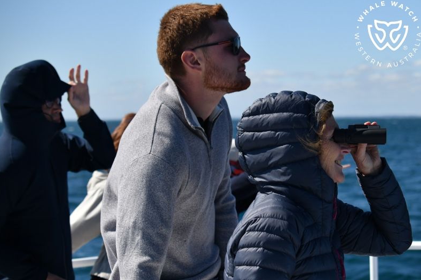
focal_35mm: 71
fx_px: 830
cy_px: 141
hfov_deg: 28.5
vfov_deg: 19.2
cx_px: 210
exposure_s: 1/8000
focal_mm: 70
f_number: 5
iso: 800
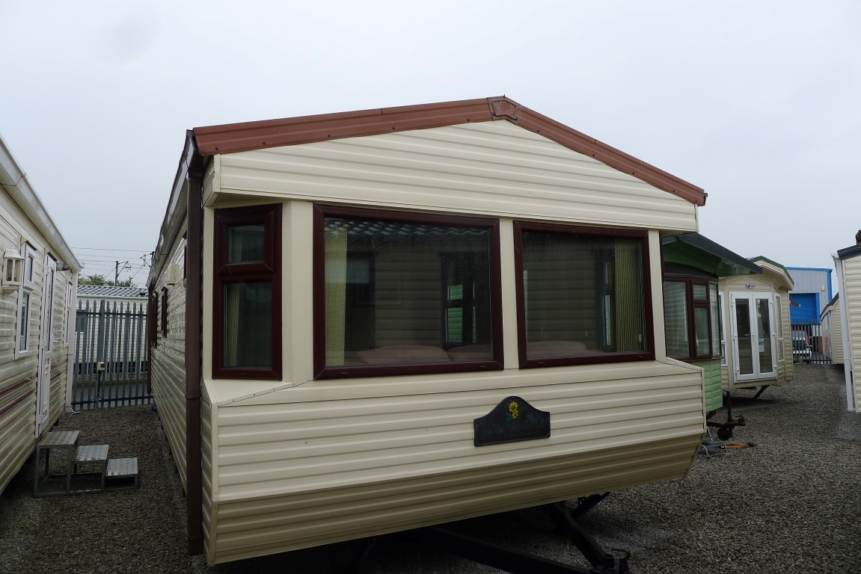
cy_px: 287
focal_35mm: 24
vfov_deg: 53.2
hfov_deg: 73.7
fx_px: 574
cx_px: 430
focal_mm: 5.1
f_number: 3.5
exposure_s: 1/400
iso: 80
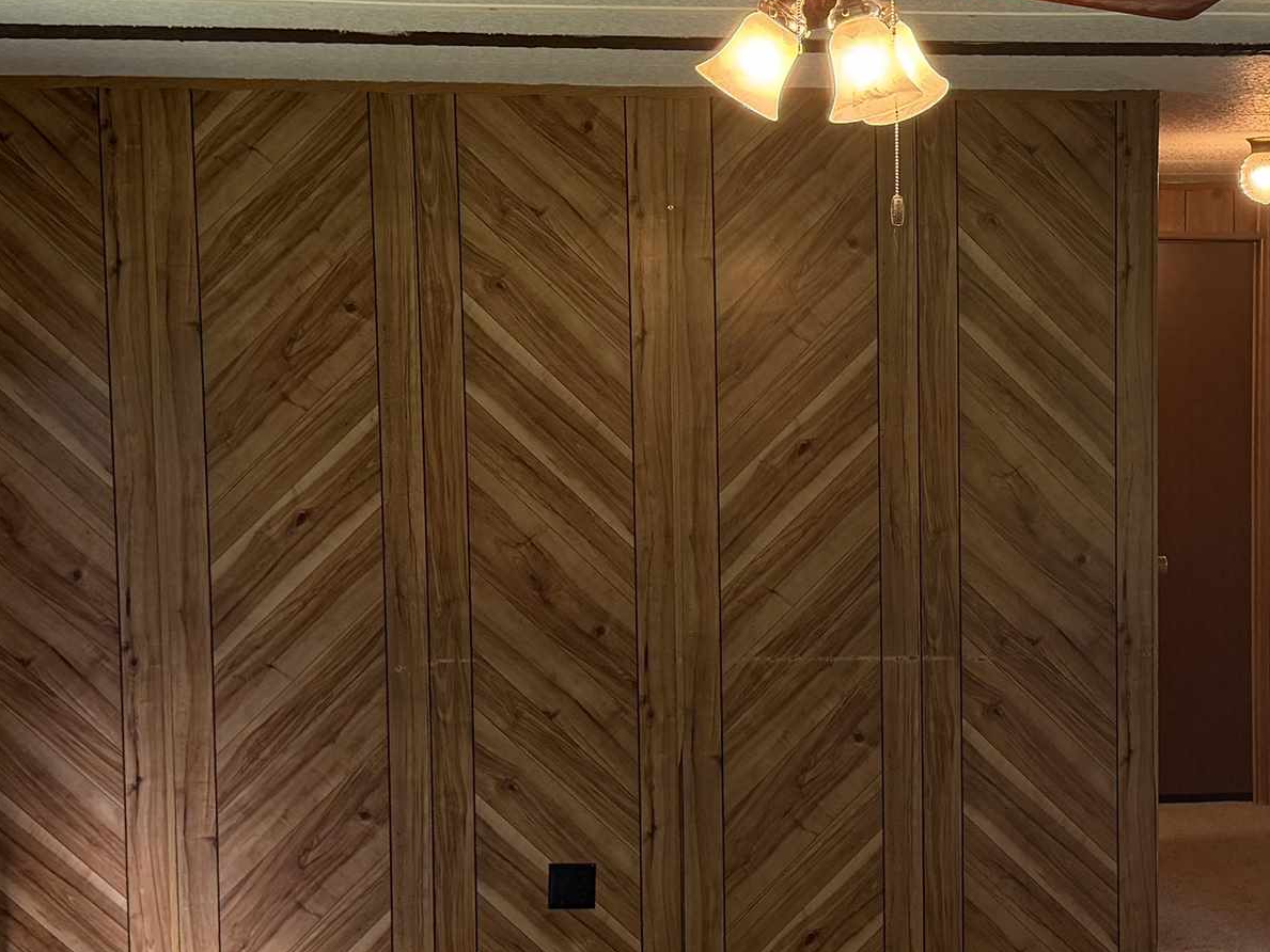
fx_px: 2275
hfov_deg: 30.8
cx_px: 920
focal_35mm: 62
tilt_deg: -3.8
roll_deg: +0.5
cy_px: 553
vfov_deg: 23.6
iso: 200
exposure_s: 1/71
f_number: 1.78
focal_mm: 6.76
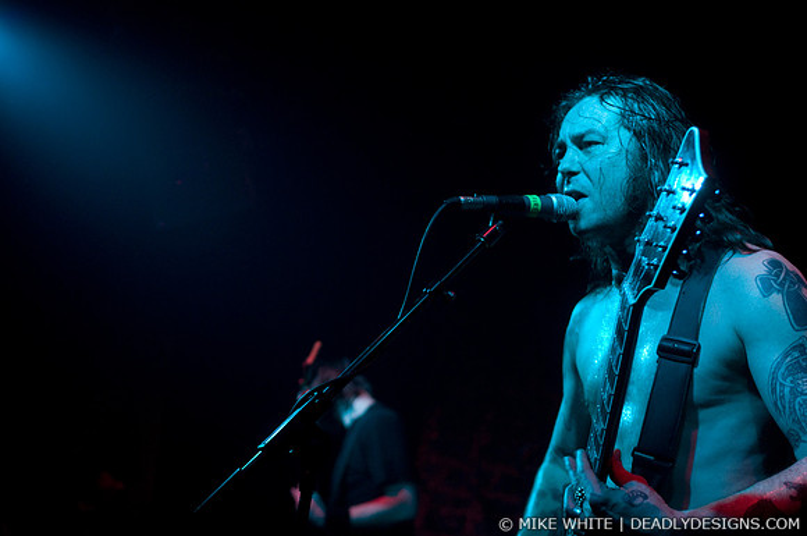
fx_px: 1175
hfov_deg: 37.9
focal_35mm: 52
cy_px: 268
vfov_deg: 25.7
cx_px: 404
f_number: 2.8
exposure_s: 1/80
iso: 1250
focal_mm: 35
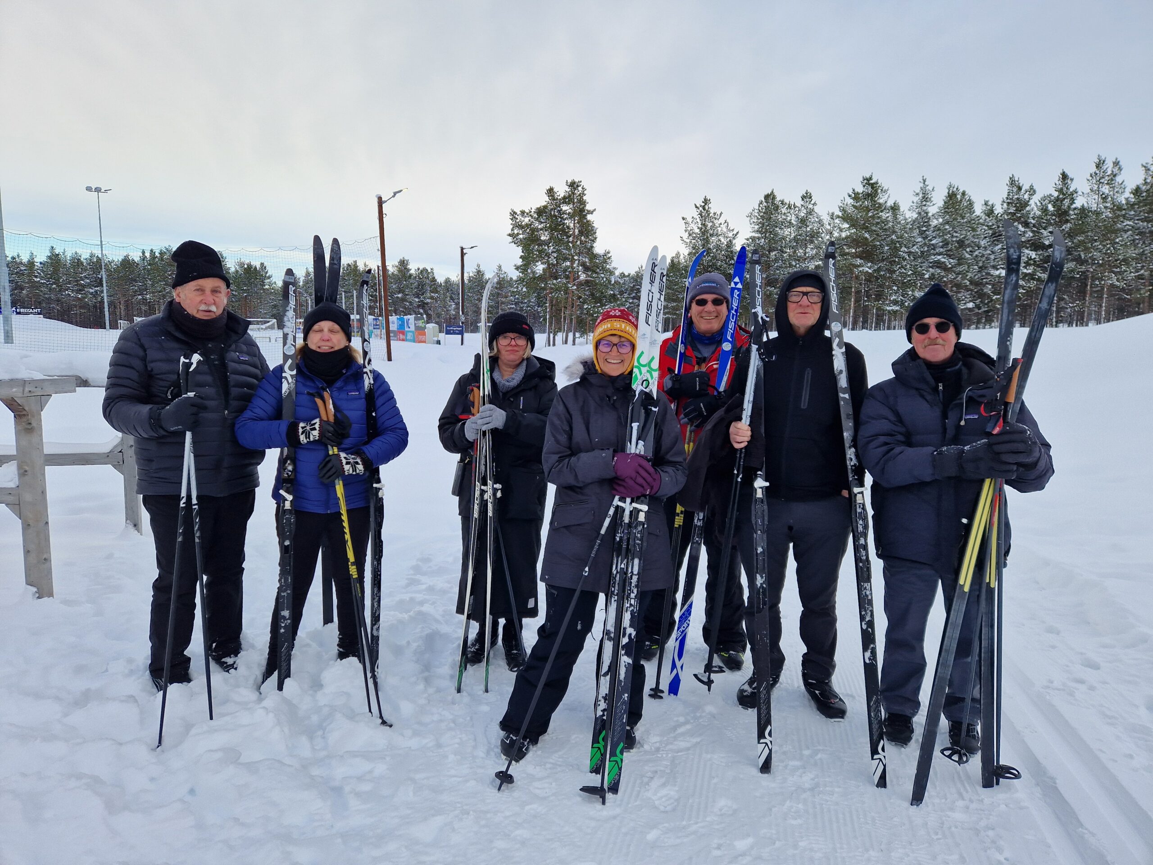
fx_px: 766
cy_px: 432
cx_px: 576
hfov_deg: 73.9
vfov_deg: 58.9
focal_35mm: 23
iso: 50
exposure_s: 1/398
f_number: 1.8
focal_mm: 5.4
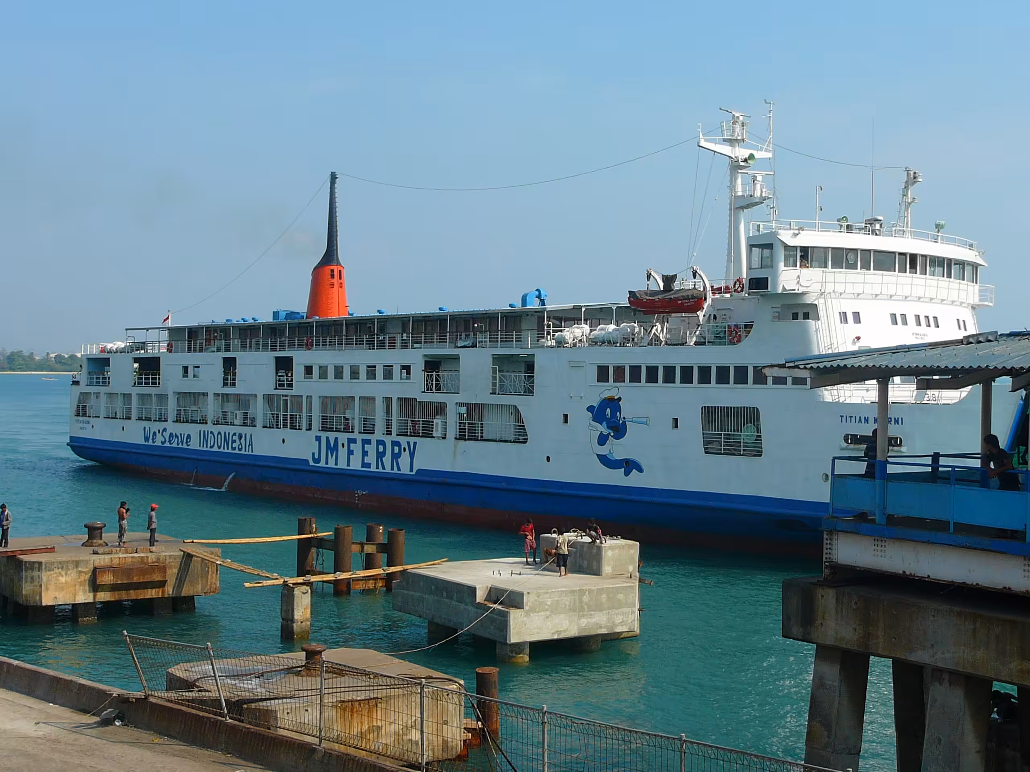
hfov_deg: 36.8
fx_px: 1547
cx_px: 515
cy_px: 386
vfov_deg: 28.0
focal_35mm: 52
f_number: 5.6
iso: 80
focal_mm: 7.8
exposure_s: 1/400
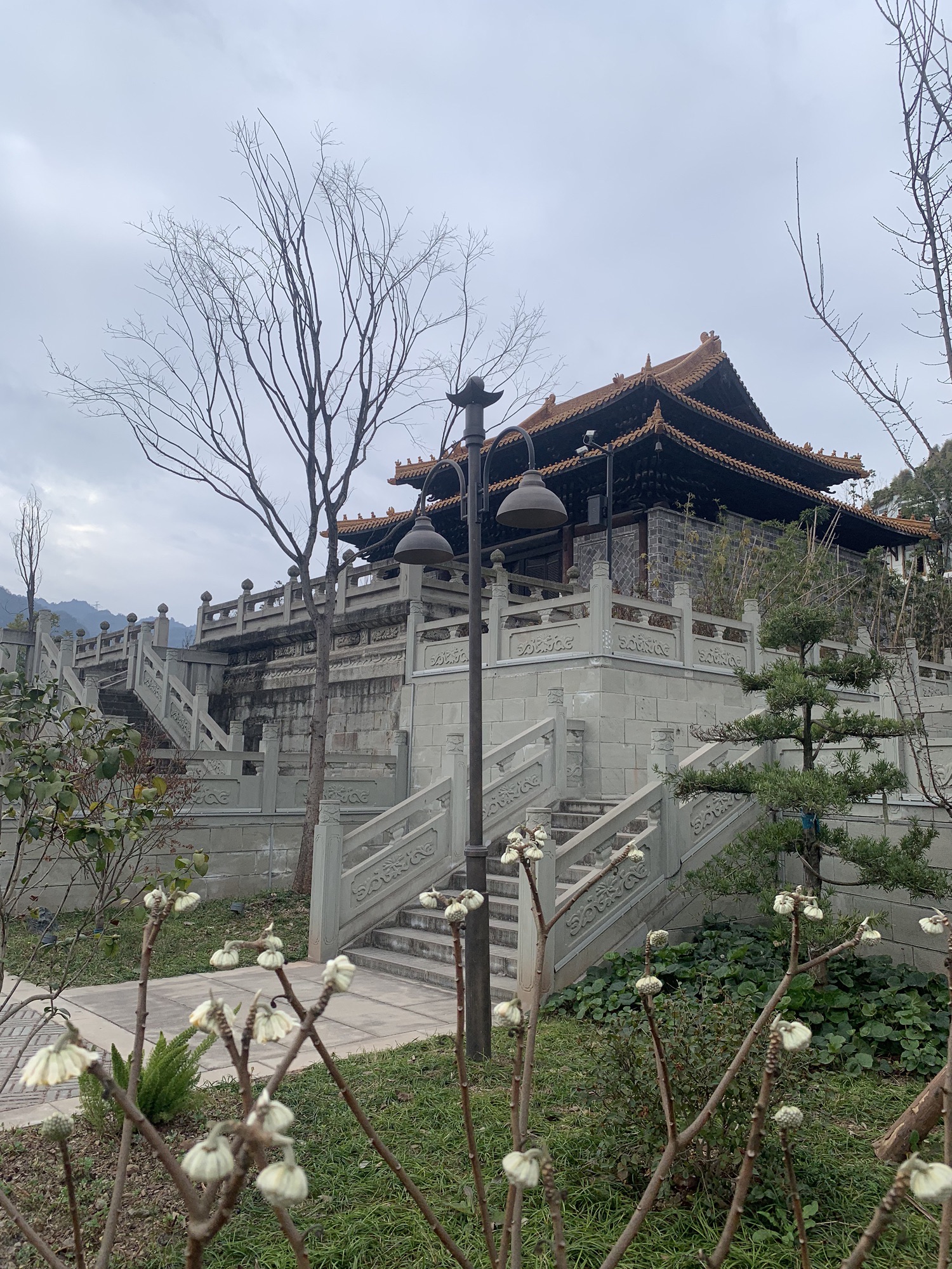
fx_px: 953
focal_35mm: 26
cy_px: 634
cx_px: 476
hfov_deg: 53.1
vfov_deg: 67.3
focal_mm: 4.25
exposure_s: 1/1163
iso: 25
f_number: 1.8
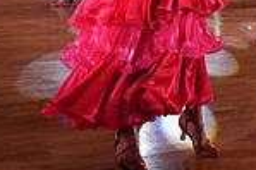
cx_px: 226
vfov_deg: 10.5
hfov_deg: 16.2
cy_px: -101
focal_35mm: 125
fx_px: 888
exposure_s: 1/200
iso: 2000
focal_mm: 32
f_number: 5
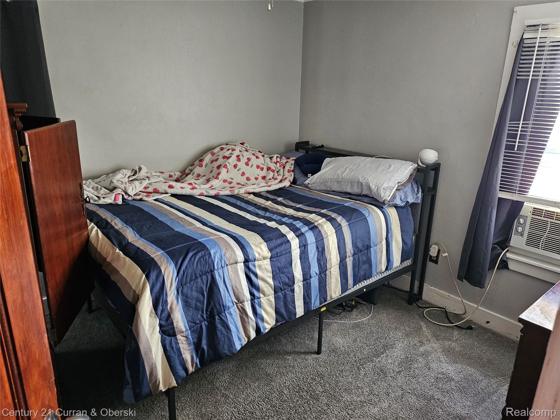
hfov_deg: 71.6
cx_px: 280
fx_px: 388
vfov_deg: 56.8
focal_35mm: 24
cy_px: 210
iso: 500
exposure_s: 1/30
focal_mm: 5
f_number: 1.8
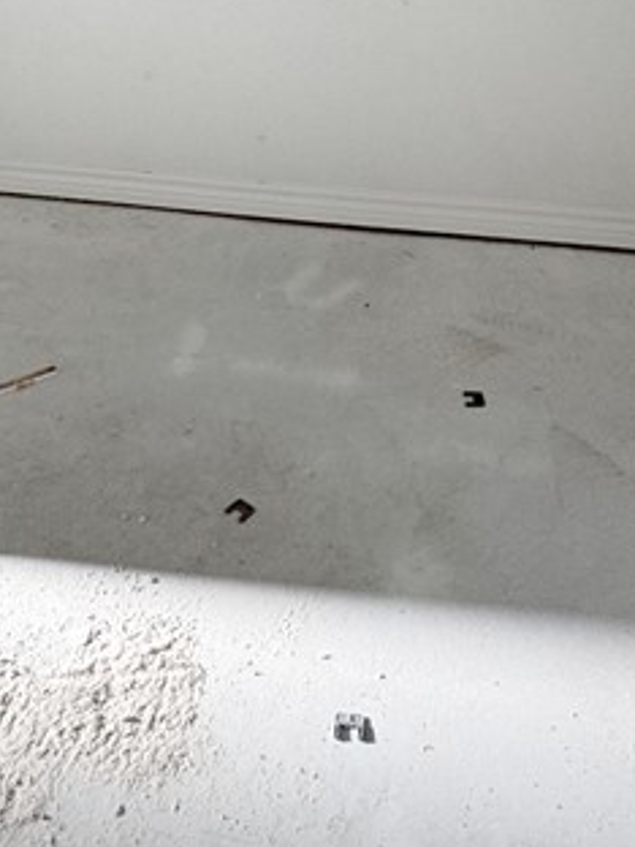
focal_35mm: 46
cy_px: -233
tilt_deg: -3.4
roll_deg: -0.4
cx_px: 369
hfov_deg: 31.5
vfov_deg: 32.1
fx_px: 1125
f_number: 2.2
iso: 100
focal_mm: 2.22
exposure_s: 1/99
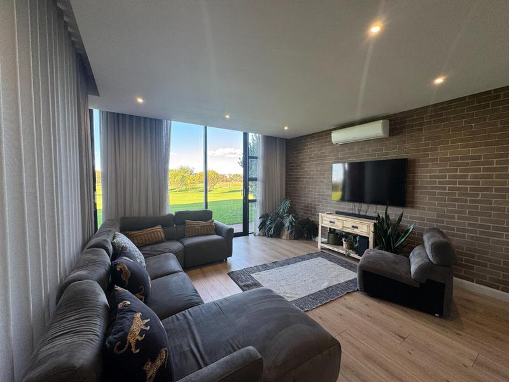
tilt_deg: -2.0
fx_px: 206
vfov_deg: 85.7
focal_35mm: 14
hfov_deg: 102.1
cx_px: 254
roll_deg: +0.1
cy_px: 191
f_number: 2.2
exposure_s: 1/99
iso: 80
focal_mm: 2.22
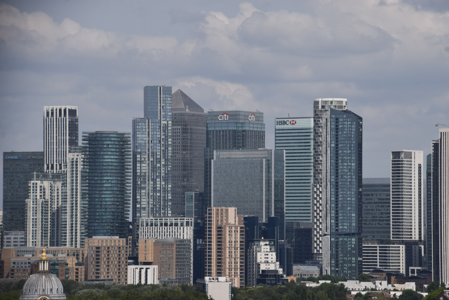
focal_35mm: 210
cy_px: 150
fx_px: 2619
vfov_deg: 6.5
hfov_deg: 9.8
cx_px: 224
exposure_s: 1/800
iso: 100
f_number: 9
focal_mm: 140
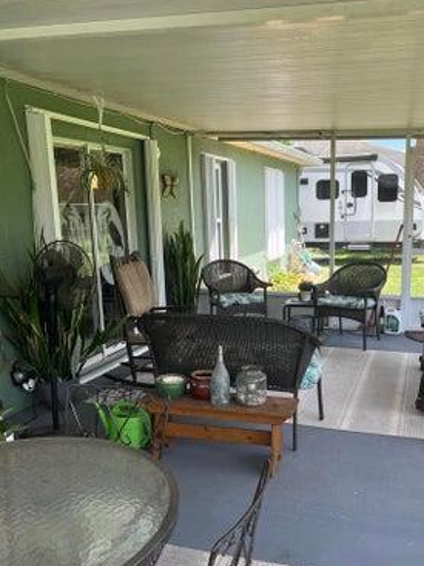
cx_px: 250
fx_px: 556
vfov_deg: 53.9
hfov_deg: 41.6
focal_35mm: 34
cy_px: 313
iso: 50
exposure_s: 1/342
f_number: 1.6
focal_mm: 5.1
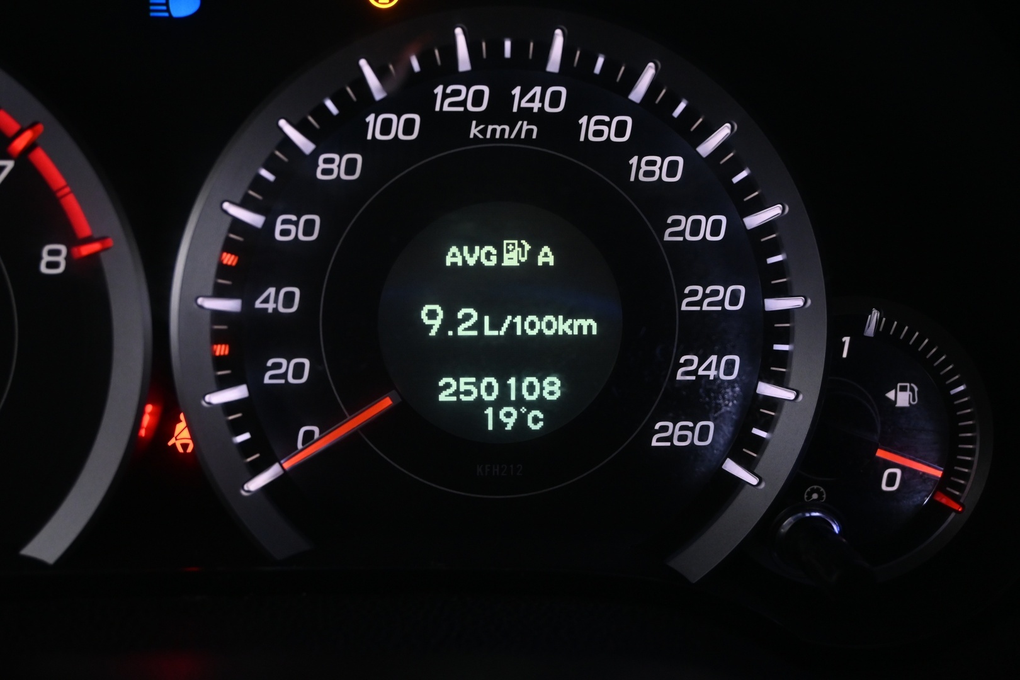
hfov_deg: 40.5
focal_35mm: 49
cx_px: 510
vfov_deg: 27.7
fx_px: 1381
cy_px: 340
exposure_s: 1/20
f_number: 5
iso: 1600
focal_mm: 32.5
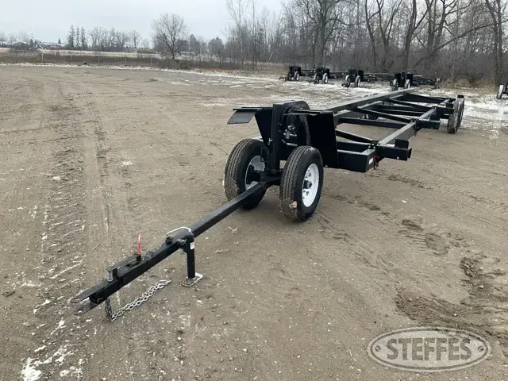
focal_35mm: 29
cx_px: 254
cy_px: 190
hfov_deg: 61.7
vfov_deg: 48.2
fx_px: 426
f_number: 1.8
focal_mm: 3
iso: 20
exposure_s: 1/182
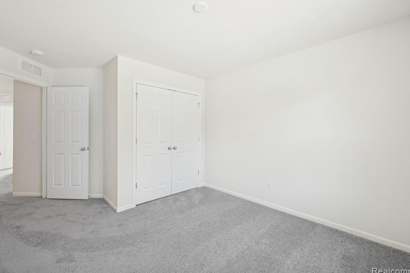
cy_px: 132
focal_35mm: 15
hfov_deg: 100.3
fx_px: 171
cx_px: 196
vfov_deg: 77.3
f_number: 9
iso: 50
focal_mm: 14
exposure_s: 2
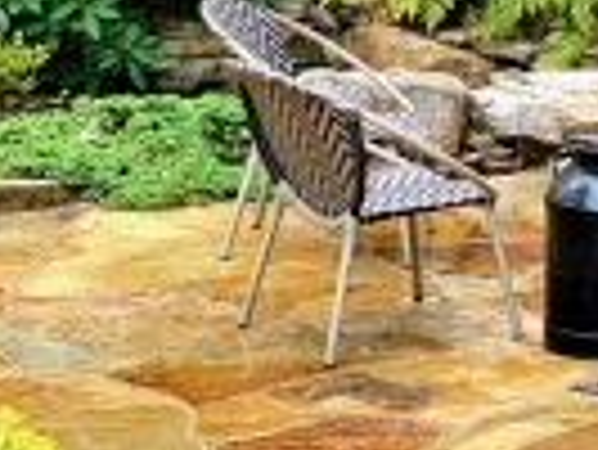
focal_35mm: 141
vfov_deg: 10.5
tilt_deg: -9.7
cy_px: 90
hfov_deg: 13.7
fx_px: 2438
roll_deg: -1.9
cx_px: 652
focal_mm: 6
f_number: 2
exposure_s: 1/122
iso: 50
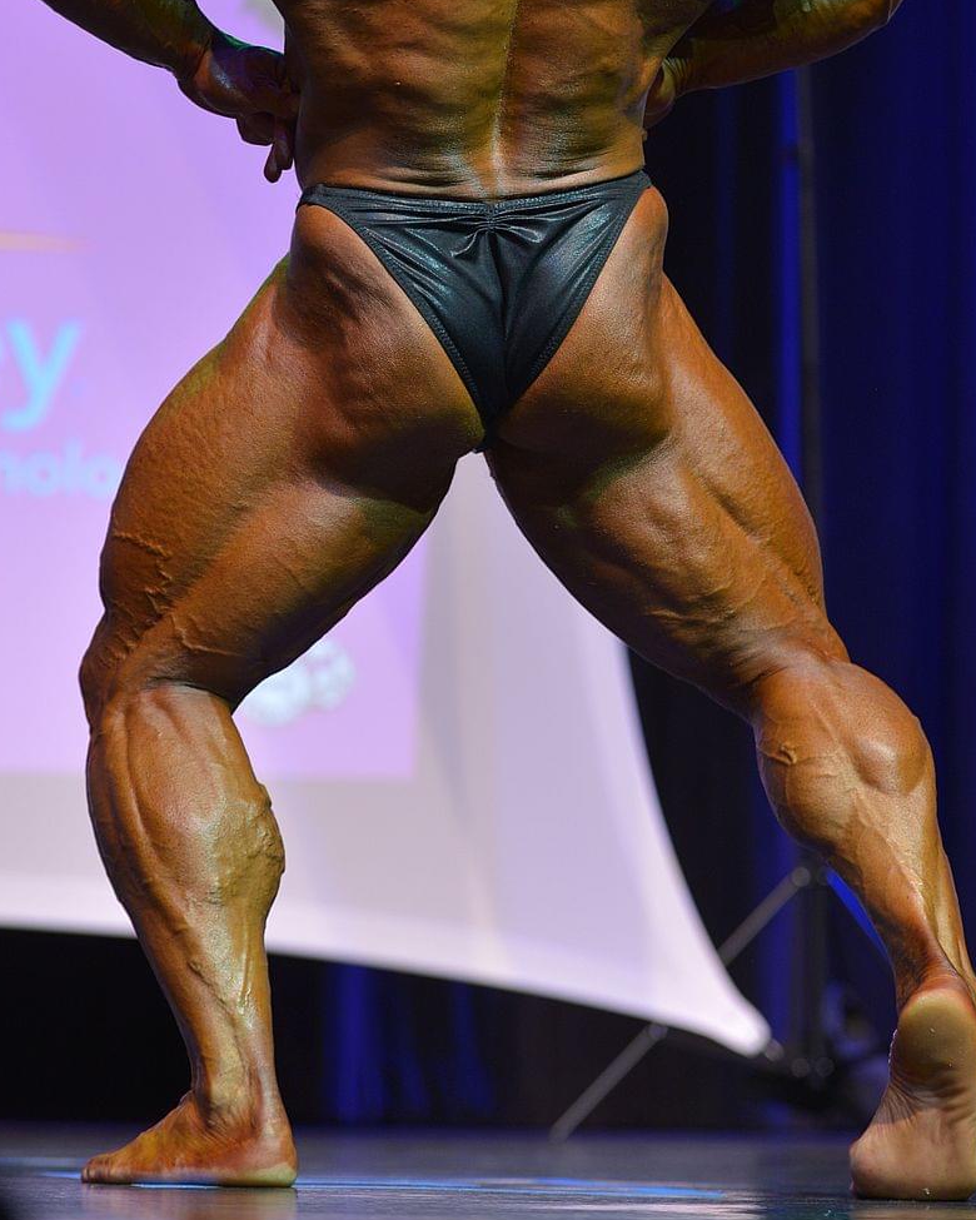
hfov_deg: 10.4
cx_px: 462
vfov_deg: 13.0
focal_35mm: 148
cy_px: 287
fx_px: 5344
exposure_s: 1/125
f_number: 3.2
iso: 800
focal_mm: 95
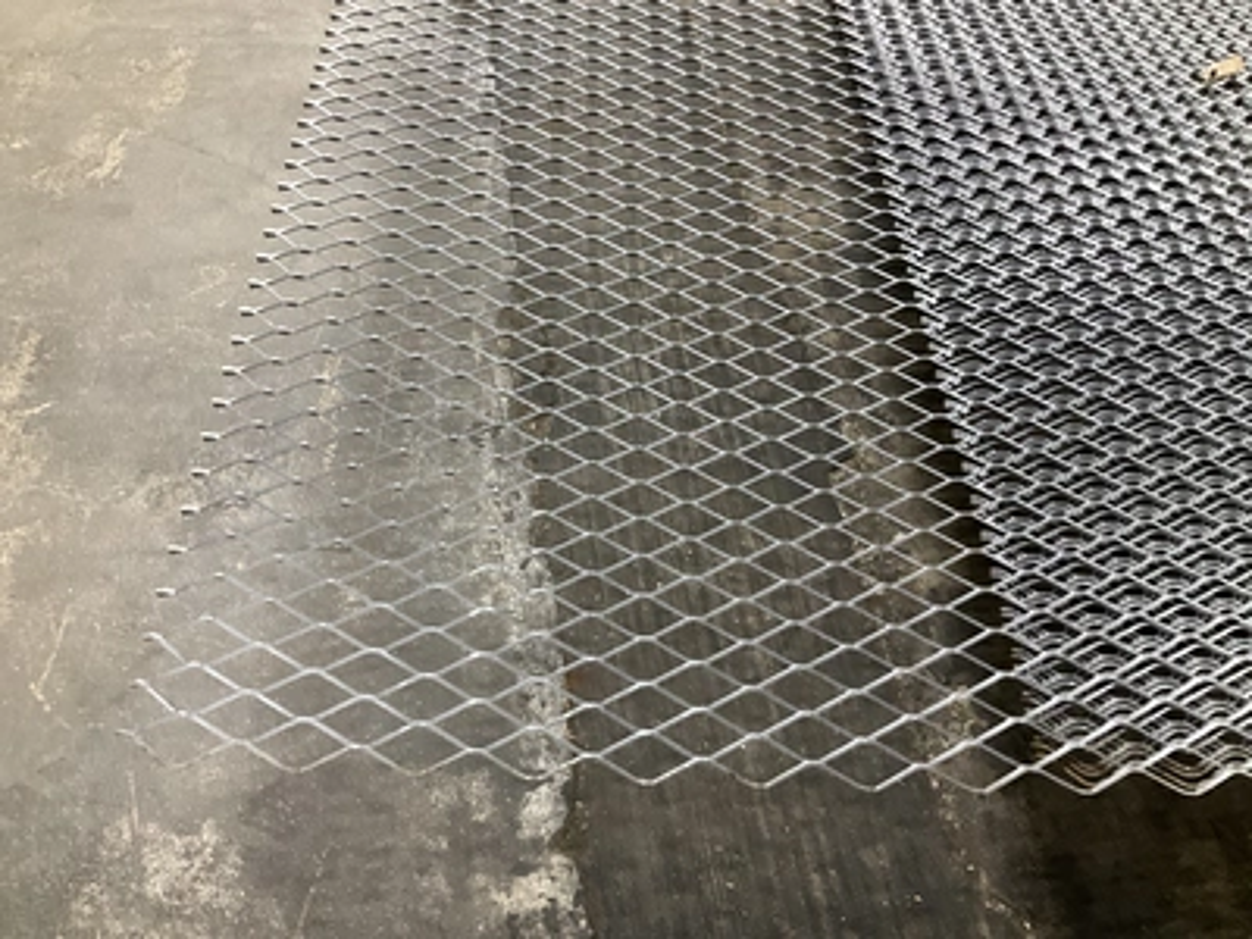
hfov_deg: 61.7
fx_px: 1049
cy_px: 470
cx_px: 626
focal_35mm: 29
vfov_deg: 48.2
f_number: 1.8
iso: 320
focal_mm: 3
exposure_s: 1/30
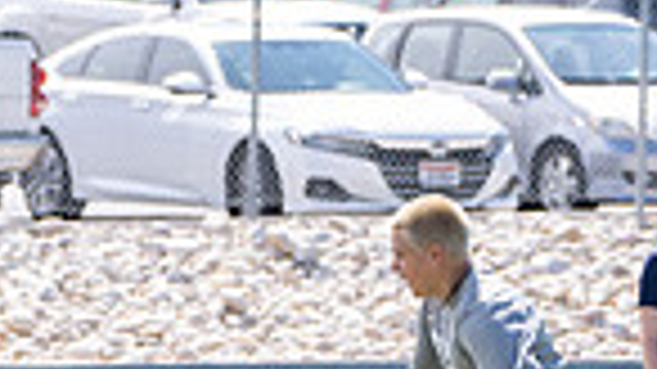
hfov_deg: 4.0
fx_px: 9352
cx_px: 630
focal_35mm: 537
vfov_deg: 2.3
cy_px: 365
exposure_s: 1/500
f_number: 4
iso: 125
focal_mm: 105
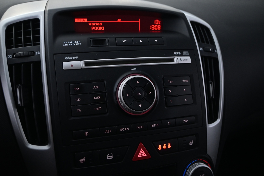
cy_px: 88
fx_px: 225
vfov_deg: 42.6
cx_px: 132
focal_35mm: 31
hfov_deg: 60.7
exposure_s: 1/10
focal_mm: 20.5
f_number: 3.8
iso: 1000
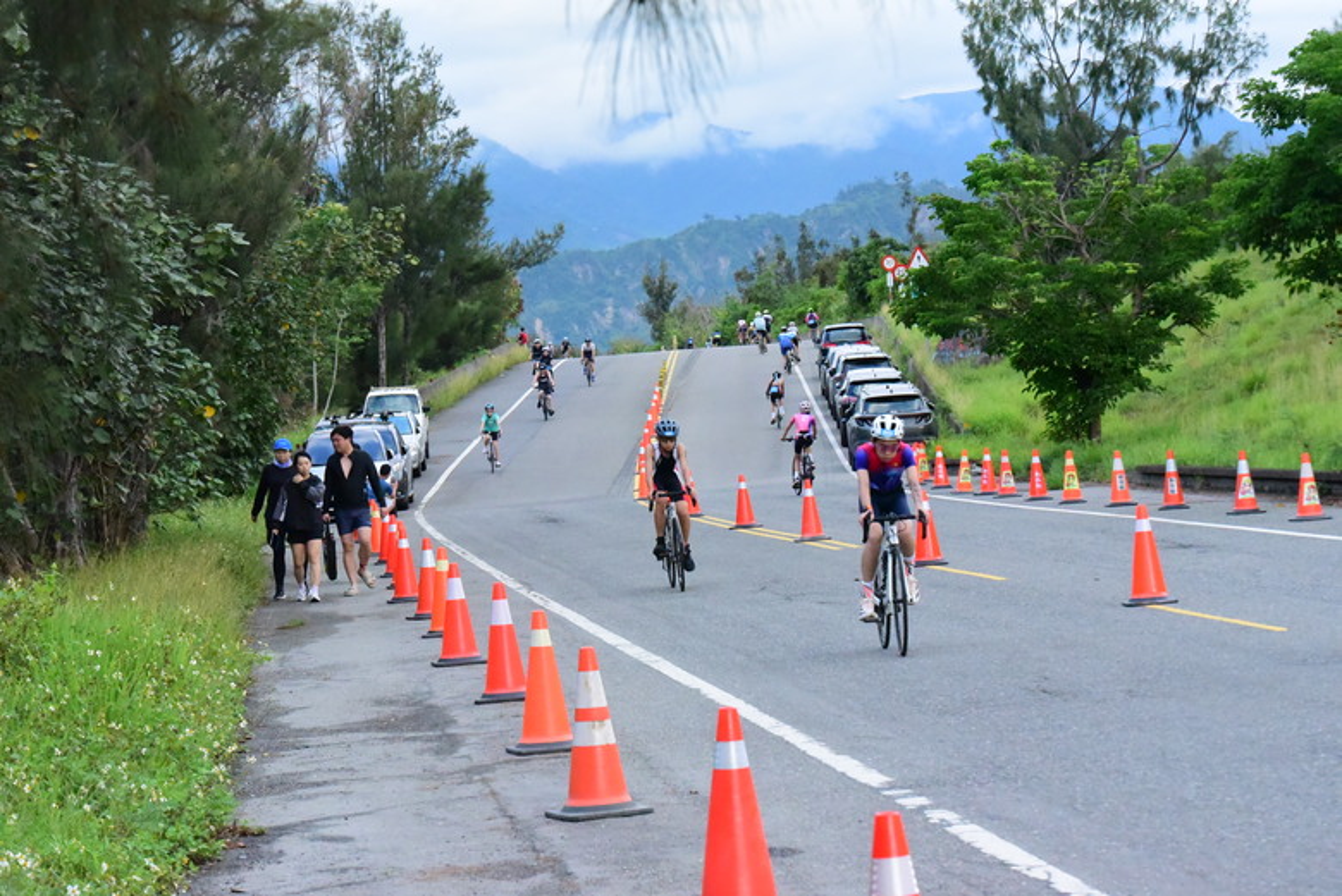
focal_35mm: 120
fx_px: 4476
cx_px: 671
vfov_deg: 11.4
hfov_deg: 17.1
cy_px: 448
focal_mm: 120
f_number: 13
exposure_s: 1/2500
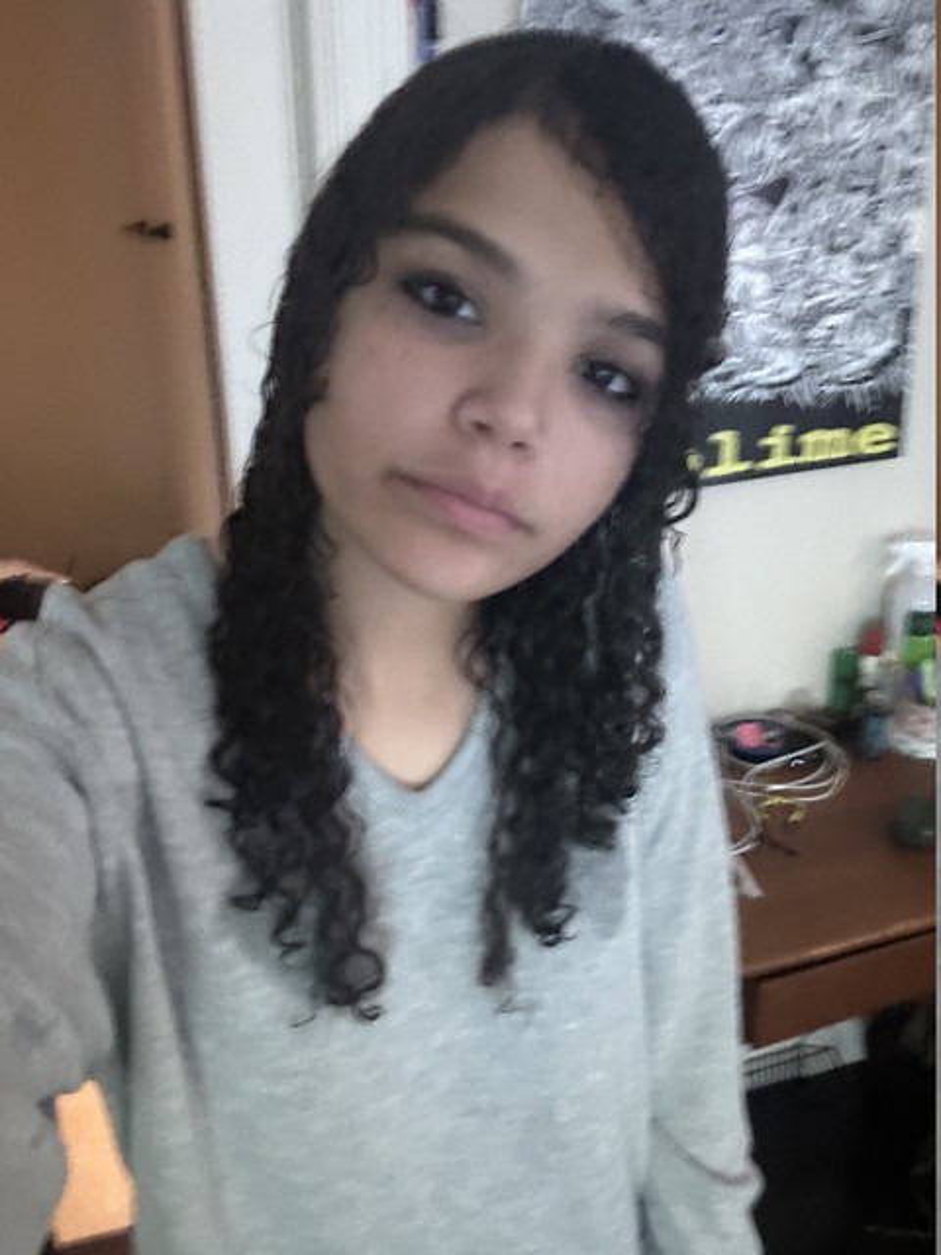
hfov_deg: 46.8
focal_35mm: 30
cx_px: 470
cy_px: 628
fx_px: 1087
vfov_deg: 60.0
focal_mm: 2.69
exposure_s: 1/15
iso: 1000
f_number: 1.9
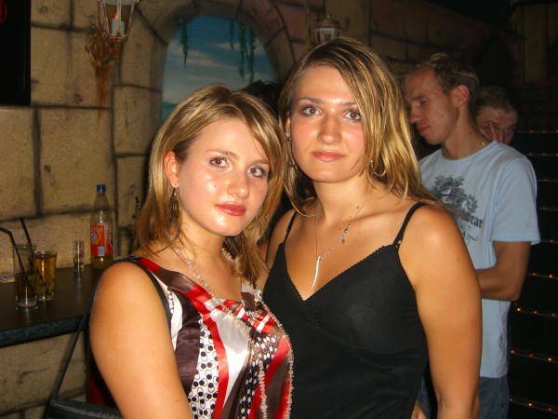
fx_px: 613
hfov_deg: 49.0
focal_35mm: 38
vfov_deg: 37.7
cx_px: 279
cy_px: 210
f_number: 2.8
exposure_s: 1/60
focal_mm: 7.9
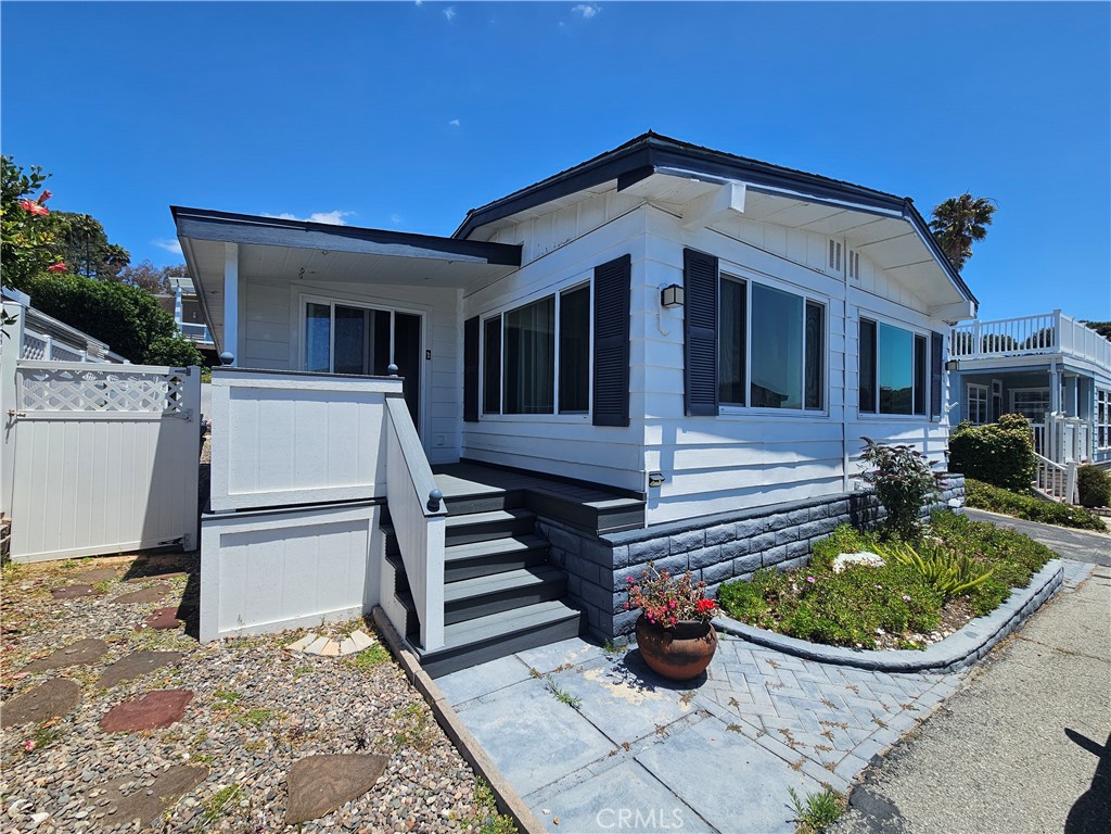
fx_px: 417
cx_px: 556
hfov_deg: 106.2
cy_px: 417
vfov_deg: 89.9
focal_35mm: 13
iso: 50
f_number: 2.2
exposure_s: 1/2723
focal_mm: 2.2
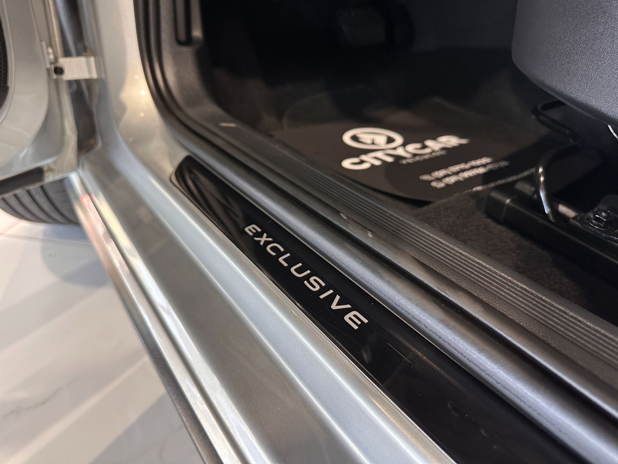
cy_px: 232
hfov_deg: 71.6
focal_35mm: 24
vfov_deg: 56.8
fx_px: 428
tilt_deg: -30.3
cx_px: 309
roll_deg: -0.4
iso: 320
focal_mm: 6.86
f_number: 1.78
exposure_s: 1/60
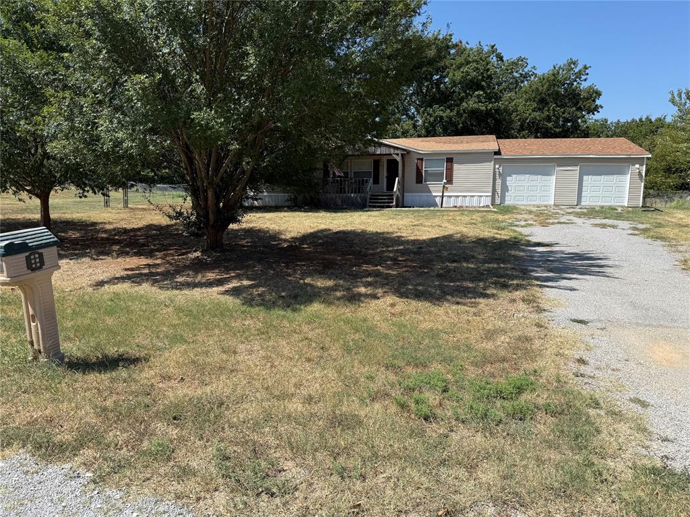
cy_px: 258
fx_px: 478
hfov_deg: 71.6
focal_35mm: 24
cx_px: 345
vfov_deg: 56.8
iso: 80
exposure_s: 1/3953
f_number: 1.78
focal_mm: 6.76
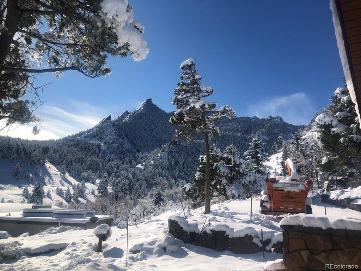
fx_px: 292
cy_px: 136
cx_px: 180
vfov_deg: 49.7
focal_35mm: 28
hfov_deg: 63.4
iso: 20
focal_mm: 3.99
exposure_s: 1/3472
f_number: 1.8
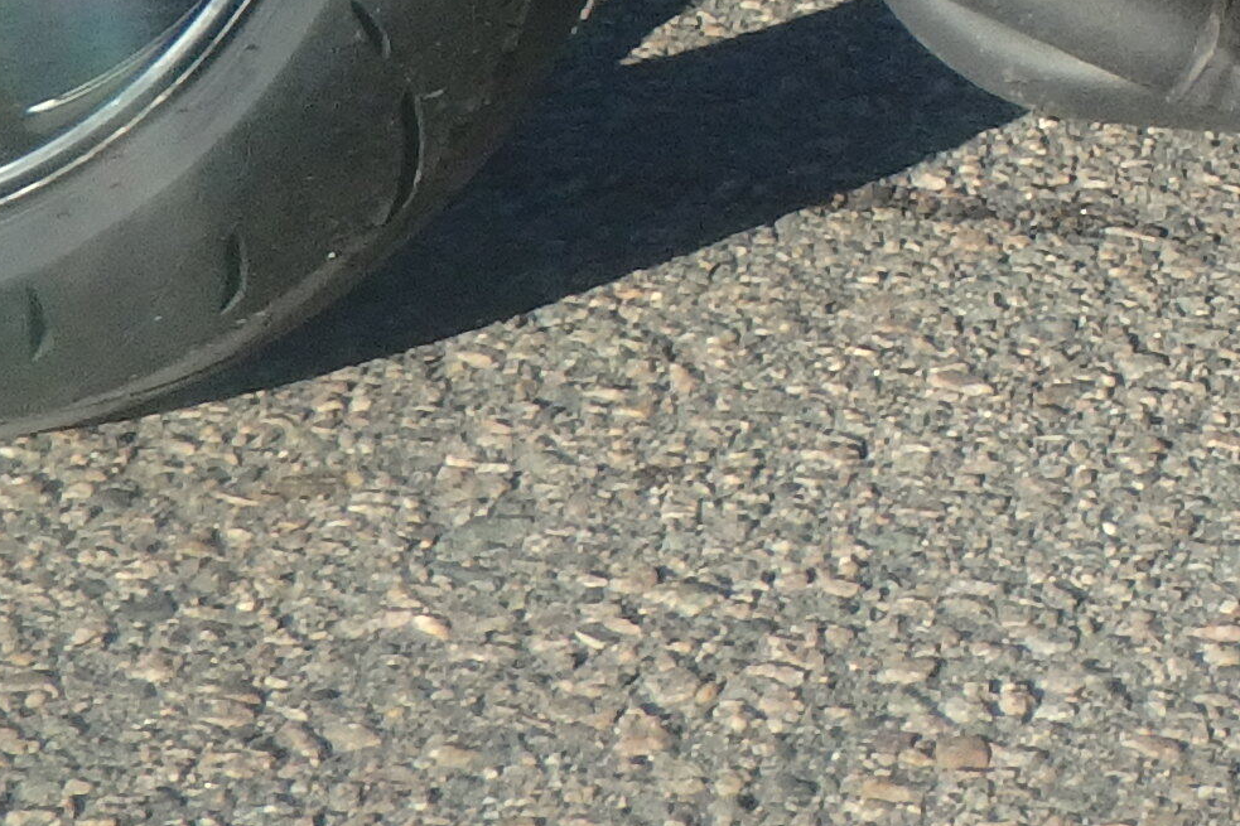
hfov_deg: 8.4
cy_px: -512
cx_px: 1785
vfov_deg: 5.7
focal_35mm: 239
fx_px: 8230
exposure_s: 1/320
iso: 125
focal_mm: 8.7
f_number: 5.2
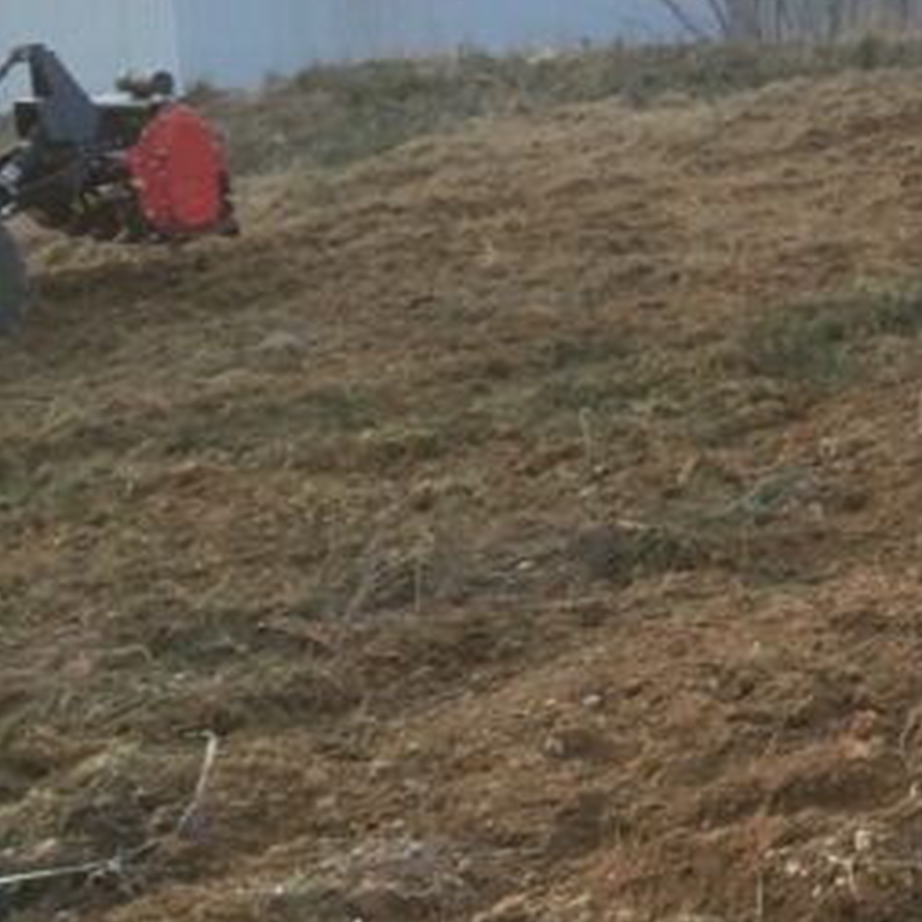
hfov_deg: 20.3
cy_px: 685
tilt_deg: -19.8
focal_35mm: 81
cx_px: 1046
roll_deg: -1.1
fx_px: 2441
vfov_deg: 21.2
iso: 160
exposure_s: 1/33
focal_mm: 4.15
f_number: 2.2
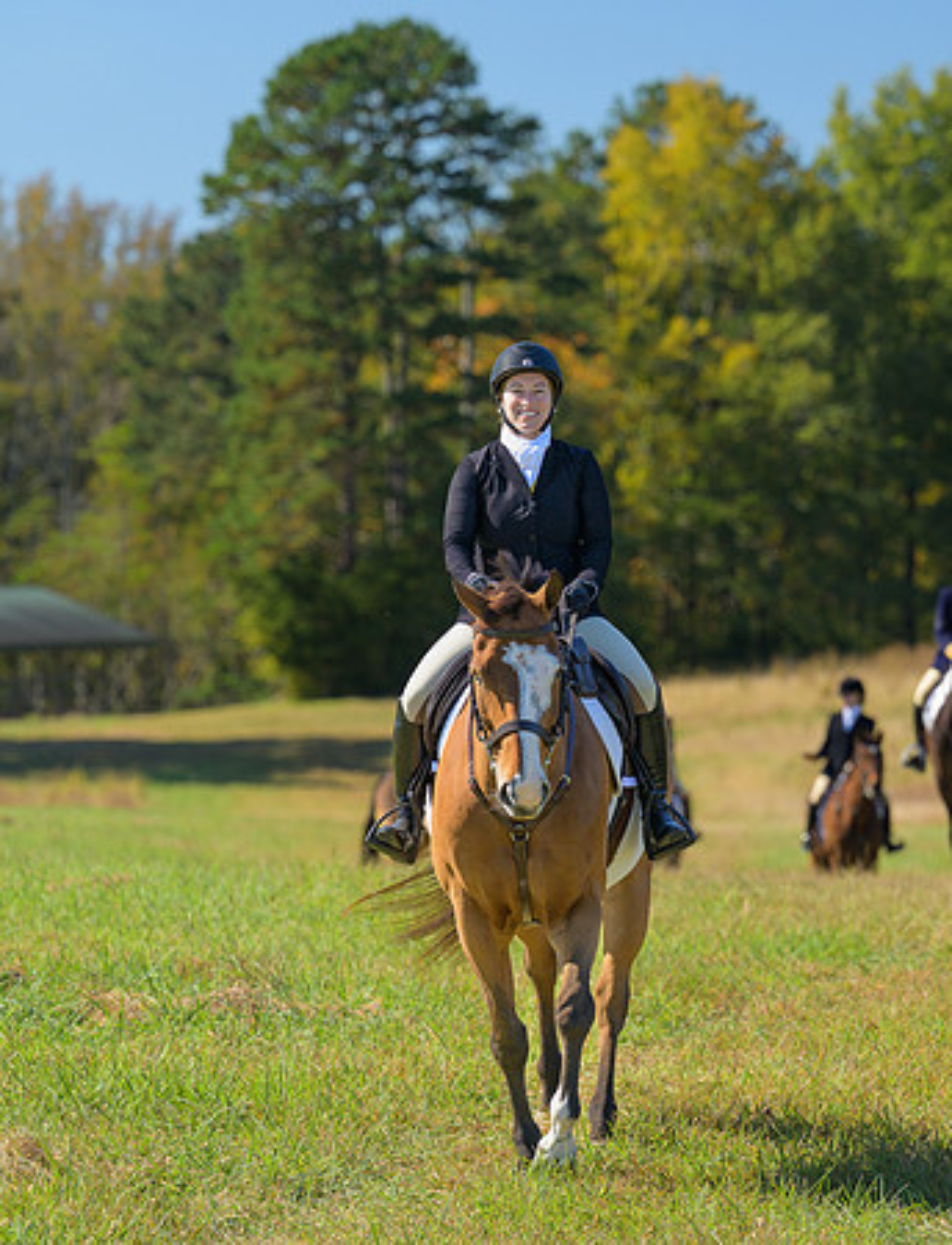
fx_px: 8545
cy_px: 583
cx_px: 519
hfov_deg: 6.4
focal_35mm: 236
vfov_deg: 8.3
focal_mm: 155
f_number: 4
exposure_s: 1/400
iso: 200
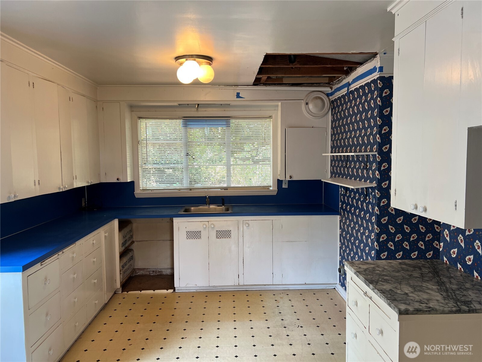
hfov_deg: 67.3
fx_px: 362
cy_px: 181
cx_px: 241
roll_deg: +1.0
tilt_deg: -4.3
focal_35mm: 26
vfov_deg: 53.1
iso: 125
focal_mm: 5.7
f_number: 1.5
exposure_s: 1/120
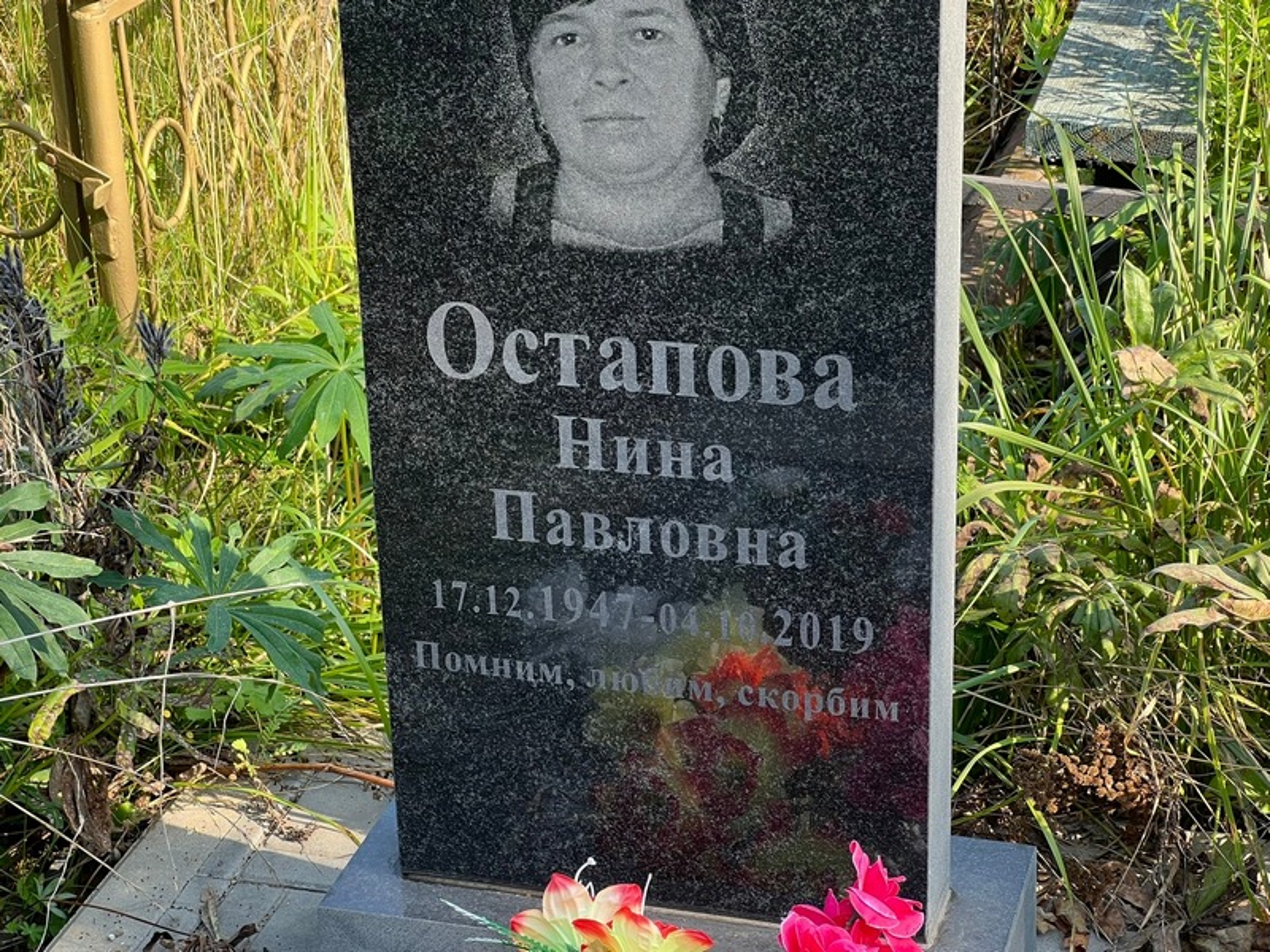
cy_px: 476
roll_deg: +2.6
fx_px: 2825
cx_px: 635
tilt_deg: -24.0
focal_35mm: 77
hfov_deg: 25.3
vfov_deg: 19.1
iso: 32
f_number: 2.8
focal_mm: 9
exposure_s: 1/99
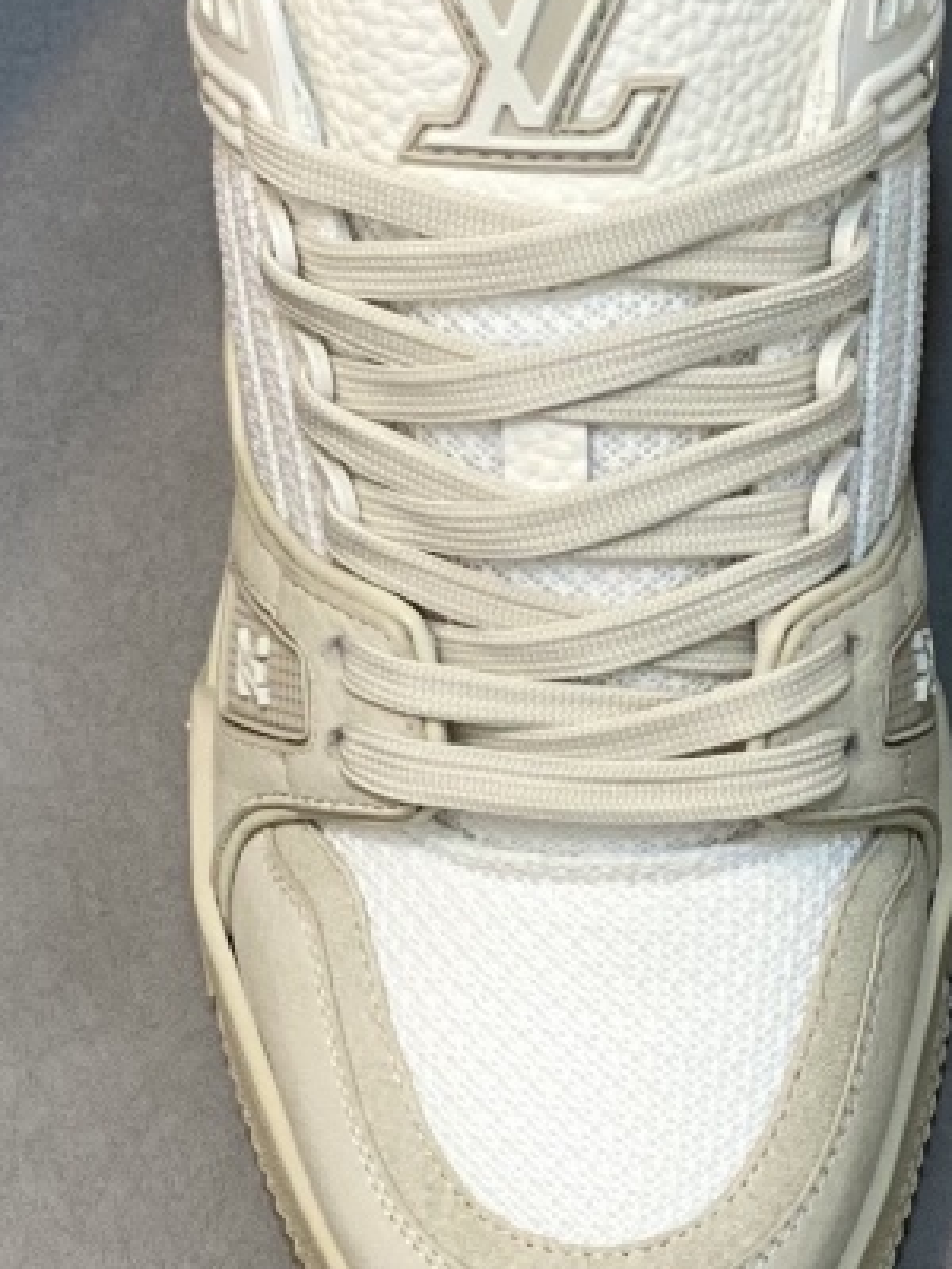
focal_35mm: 187
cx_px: 908
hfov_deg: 7.9
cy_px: 663
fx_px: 6857
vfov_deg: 10.6
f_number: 2
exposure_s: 1/100
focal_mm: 6
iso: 80
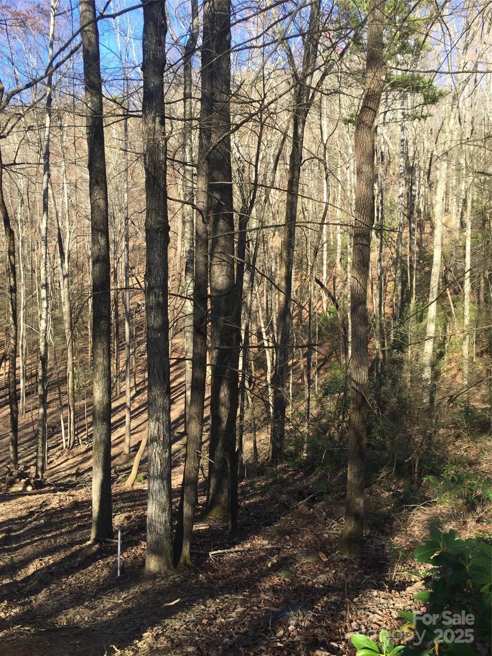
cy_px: 328
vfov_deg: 61.7
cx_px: 246
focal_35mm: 29
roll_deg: -2.2
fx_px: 550
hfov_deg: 48.2
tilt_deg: -2.3
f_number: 2.2
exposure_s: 1/366
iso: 32
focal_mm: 4.15
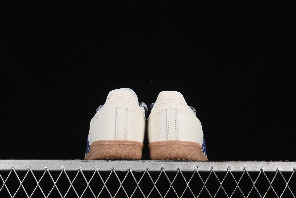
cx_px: 148
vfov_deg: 18.2
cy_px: 99
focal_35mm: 75
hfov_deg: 27.0
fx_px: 617
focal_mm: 50
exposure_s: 1/60
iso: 160
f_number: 8
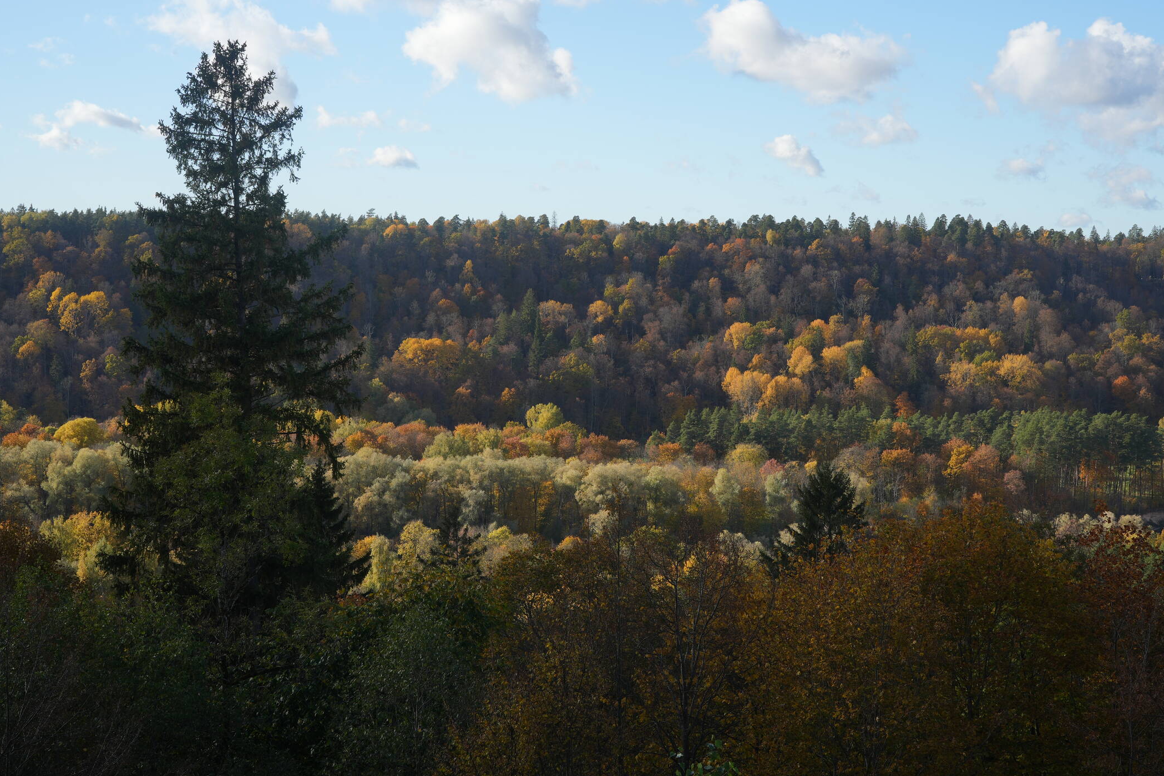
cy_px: 340
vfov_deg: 22.3
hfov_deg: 32.8
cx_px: 689
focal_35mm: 61
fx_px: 1972
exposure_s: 1/80
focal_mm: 50
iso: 100
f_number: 10
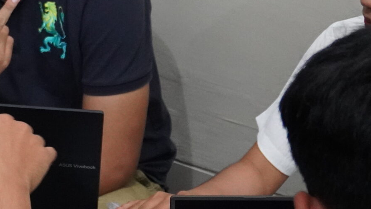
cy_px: -54
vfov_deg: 8.5
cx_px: -82
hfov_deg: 14.7
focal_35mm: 141
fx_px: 1382
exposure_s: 1/50
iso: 4000
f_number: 5
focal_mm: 31
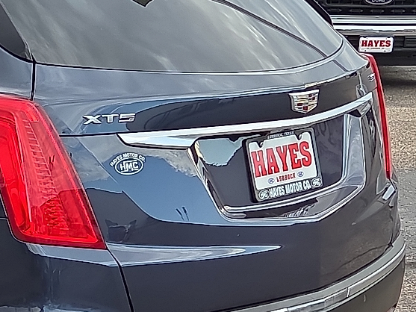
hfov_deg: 16.5
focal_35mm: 112
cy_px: 197
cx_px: -141
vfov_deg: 13.2
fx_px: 1346
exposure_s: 1/244
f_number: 1.8
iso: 25
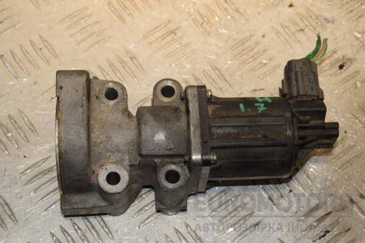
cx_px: 182
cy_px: 122
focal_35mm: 87
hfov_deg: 23.4
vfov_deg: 15.7
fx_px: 882
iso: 800
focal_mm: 58
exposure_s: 1/200
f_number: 8
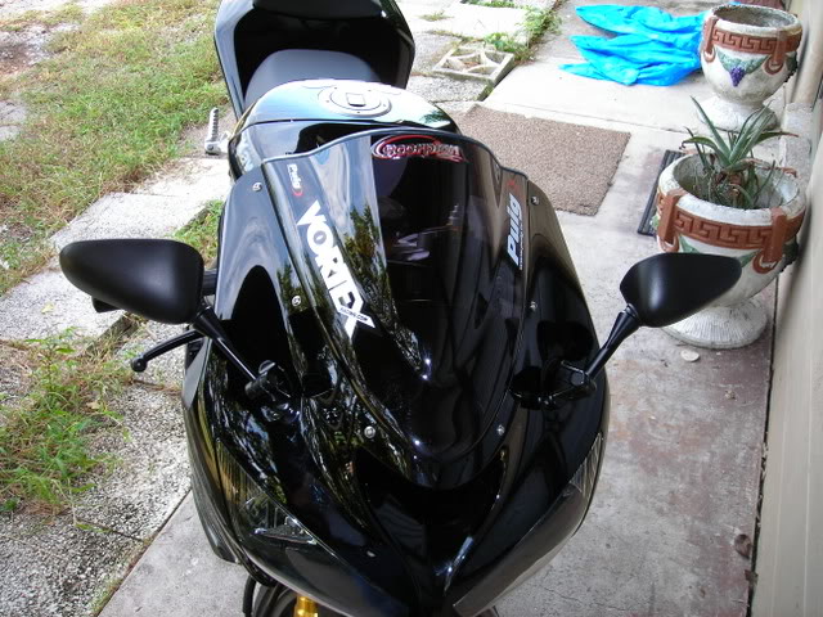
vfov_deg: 37.7
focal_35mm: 38
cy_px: 308
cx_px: 412
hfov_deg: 49.0
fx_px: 903
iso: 50
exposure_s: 1/30
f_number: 3.2
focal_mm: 6.3
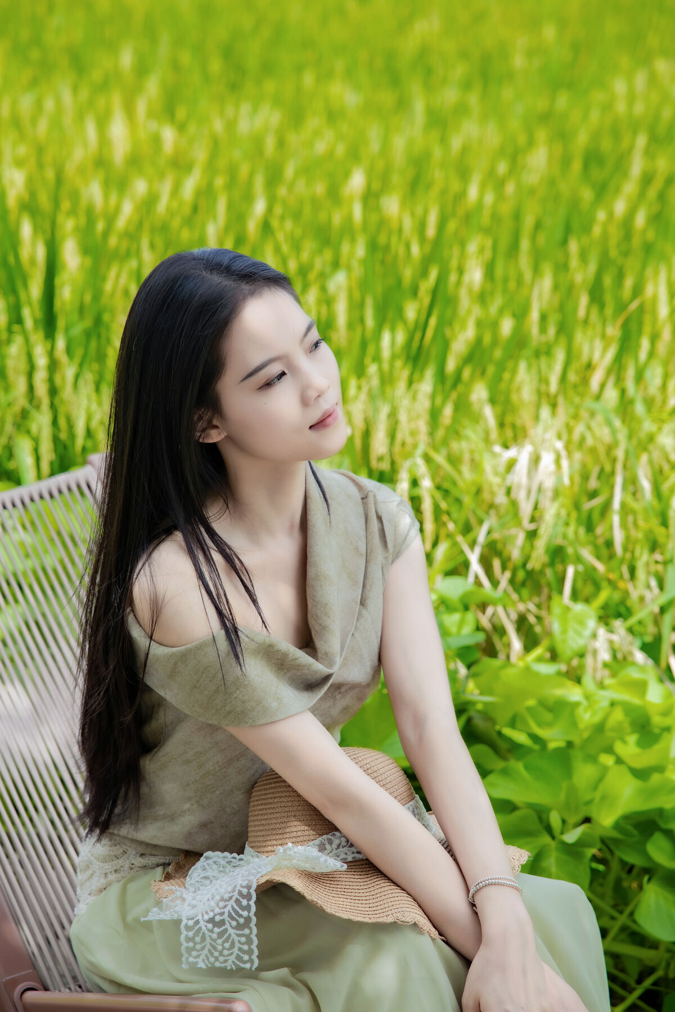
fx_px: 1969
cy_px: 506
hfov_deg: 19.5
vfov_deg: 28.8
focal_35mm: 70
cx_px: 338
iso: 125
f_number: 4
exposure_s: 1/320
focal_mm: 70
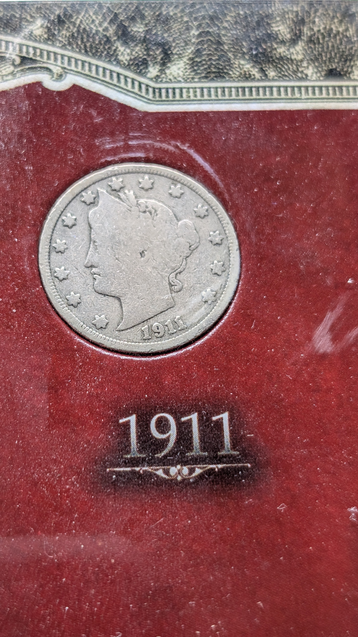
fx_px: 911
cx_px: 140
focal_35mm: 54
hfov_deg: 22.2
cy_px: 318
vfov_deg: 38.5
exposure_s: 1/48.2
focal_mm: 6.9
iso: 50
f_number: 1.68
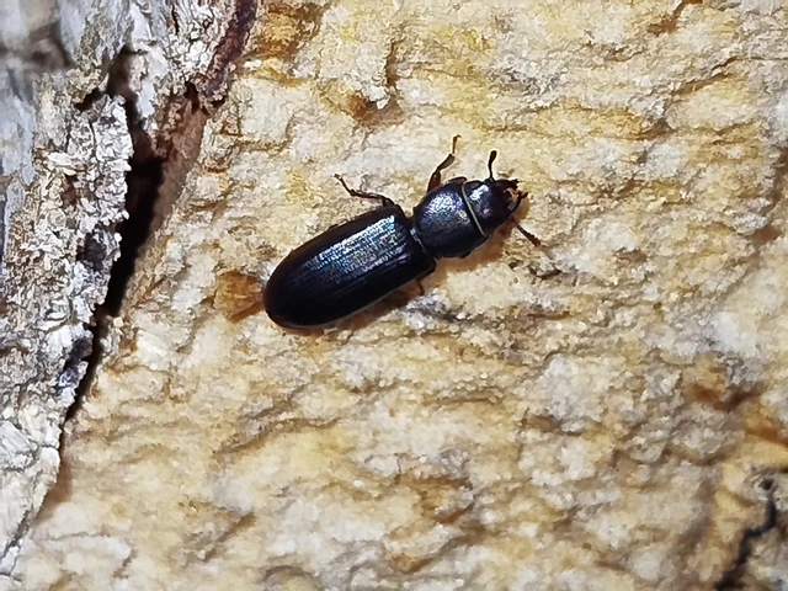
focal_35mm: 124
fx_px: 2823
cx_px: 394
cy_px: 296
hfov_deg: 15.9
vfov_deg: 12.0
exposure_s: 1/50
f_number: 1.7
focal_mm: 5.31
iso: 125
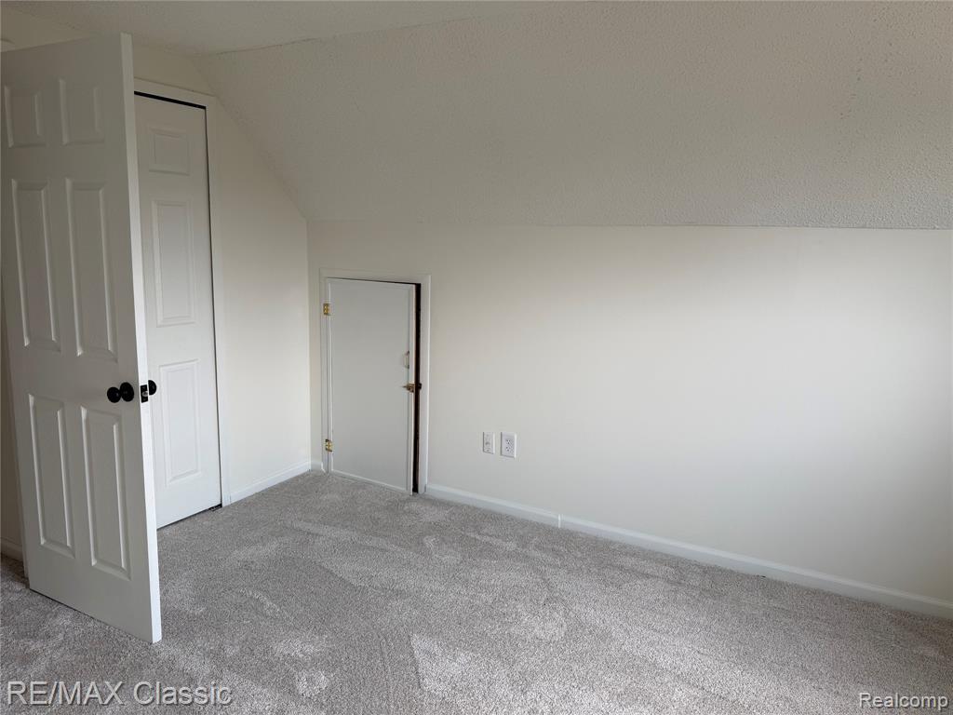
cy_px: 358
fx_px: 661
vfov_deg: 56.8
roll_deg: -1.9
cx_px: 476
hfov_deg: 71.6
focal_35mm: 24
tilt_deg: -8.3
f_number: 1.78
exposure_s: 1/224
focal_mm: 6.76
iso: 64
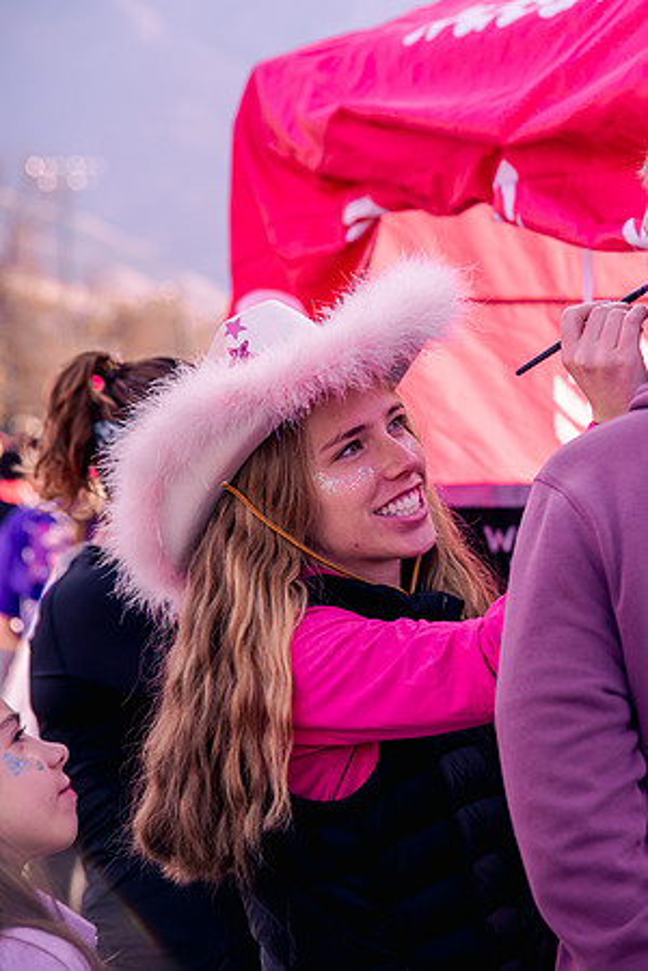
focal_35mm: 147
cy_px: 486
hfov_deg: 9.3
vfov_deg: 14.0
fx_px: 3971
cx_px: 618
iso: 800
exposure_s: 1/1600
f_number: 5
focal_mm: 98
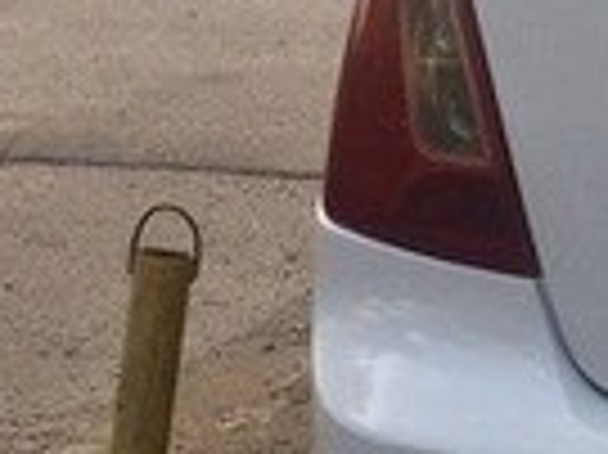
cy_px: 308
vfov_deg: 10.4
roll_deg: -2.3
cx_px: 1216
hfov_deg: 12.3
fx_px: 2492
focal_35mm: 142
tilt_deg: -13.3
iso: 32
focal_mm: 4.15
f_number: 2.2
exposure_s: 1/746
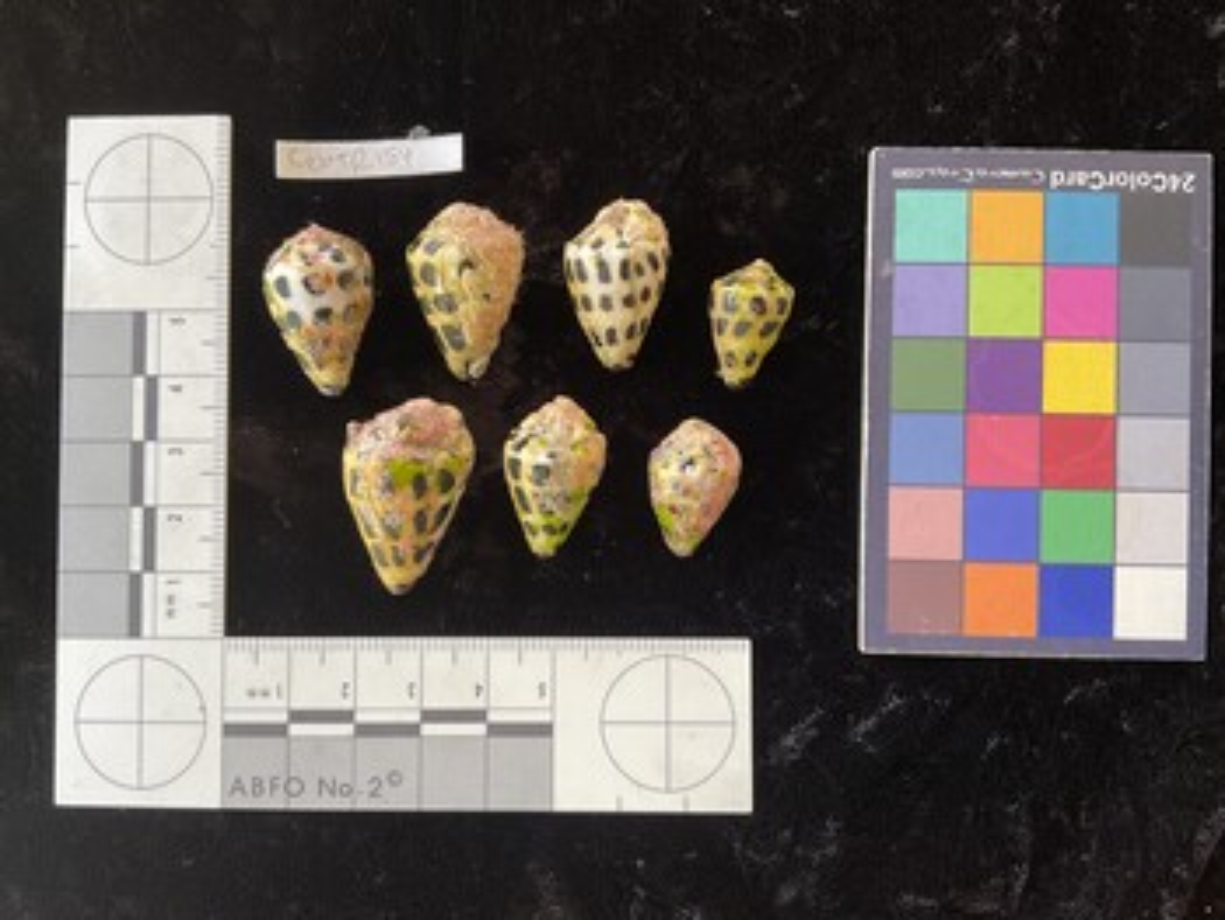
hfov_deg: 61.6
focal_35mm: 29
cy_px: 460
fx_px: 1027
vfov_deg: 48.3
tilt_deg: -89.0
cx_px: 612
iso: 50
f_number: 1.8
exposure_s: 1/60
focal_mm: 3
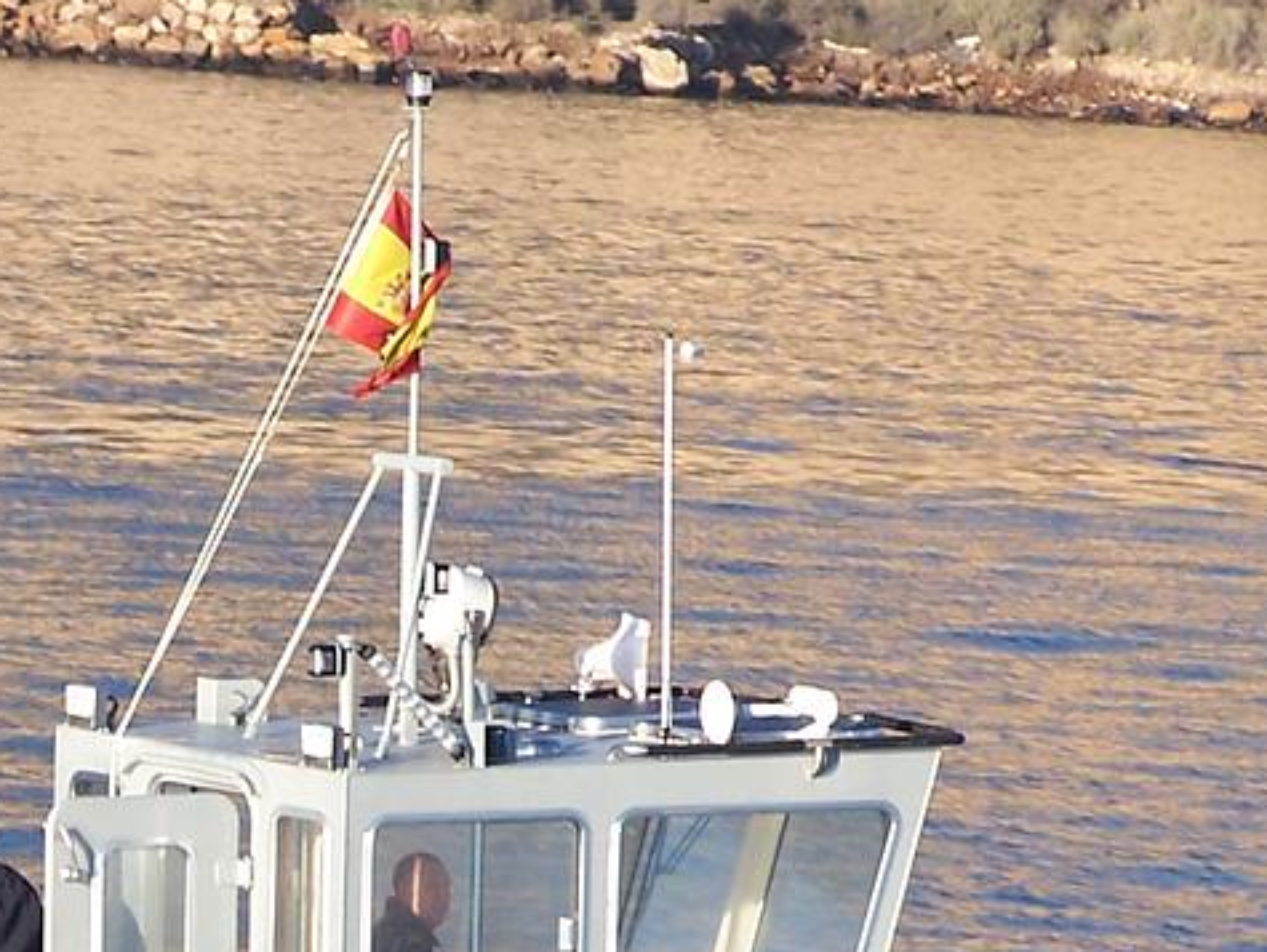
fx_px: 16666
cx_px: -16
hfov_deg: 4.3
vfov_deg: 3.3
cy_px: 1045
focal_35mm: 455
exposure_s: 1/500
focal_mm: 28
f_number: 3.2
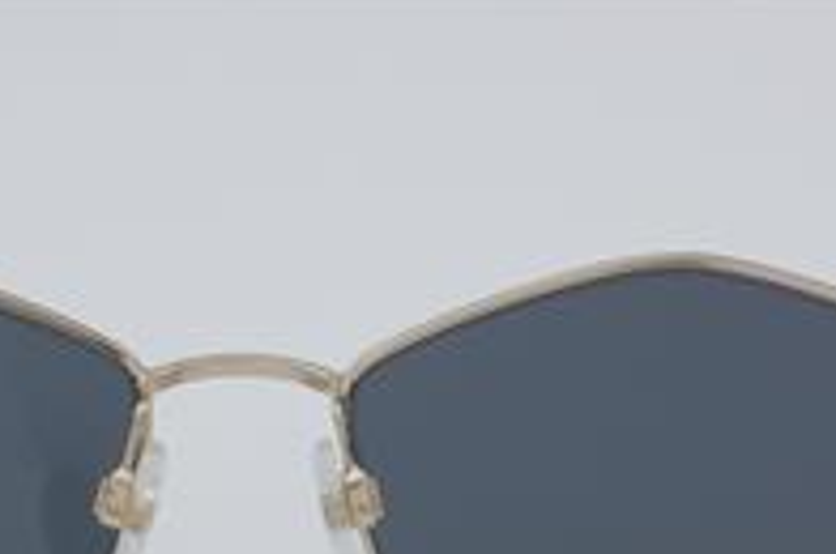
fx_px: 3547
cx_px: 256
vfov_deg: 8.9
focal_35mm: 153
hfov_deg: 13.4
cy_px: 550
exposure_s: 1/4
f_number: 32
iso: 100
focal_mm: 50
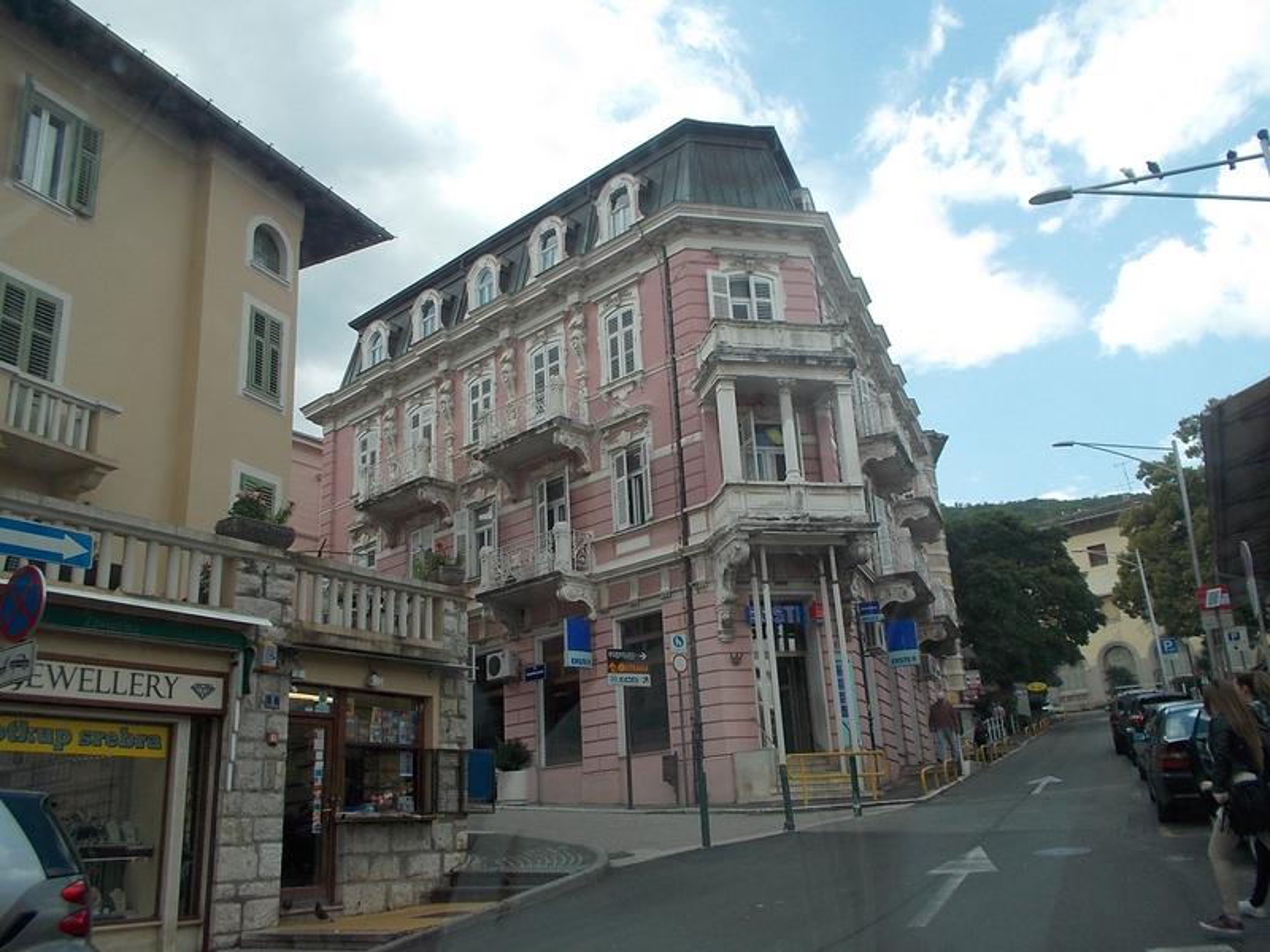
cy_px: 476
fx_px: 1064
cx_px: 635
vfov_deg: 48.2
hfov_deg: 61.7
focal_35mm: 29
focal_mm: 4.1
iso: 80
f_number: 3.3
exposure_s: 1/400
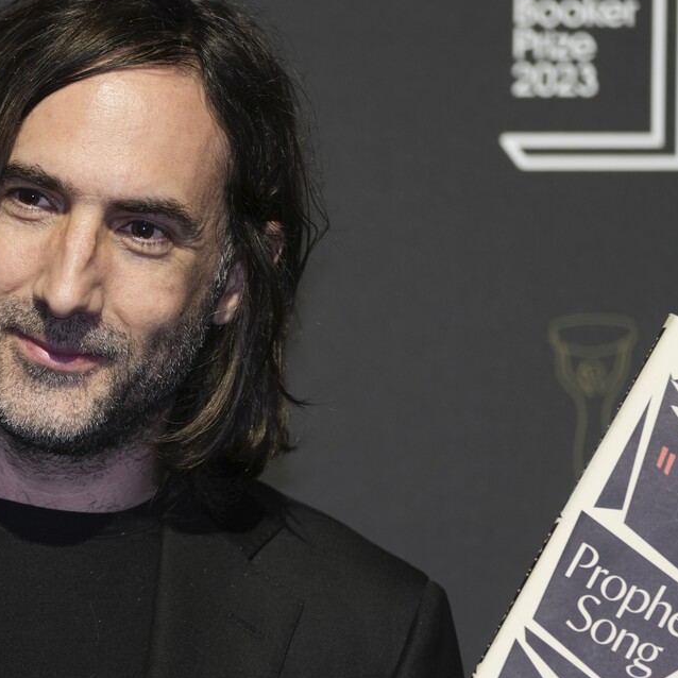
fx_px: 7135
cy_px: 465
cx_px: 209
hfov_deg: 5.4
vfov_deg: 5.4
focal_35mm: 322
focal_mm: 151
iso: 320
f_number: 2.8
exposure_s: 1/200
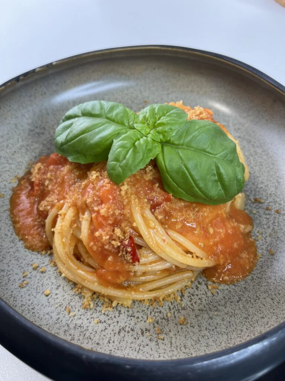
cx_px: 142
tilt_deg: -53.4
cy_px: 190
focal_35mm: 26
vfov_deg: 67.3
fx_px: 285
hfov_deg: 53.1
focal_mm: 5.1
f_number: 1.6
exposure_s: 1/122
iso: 80
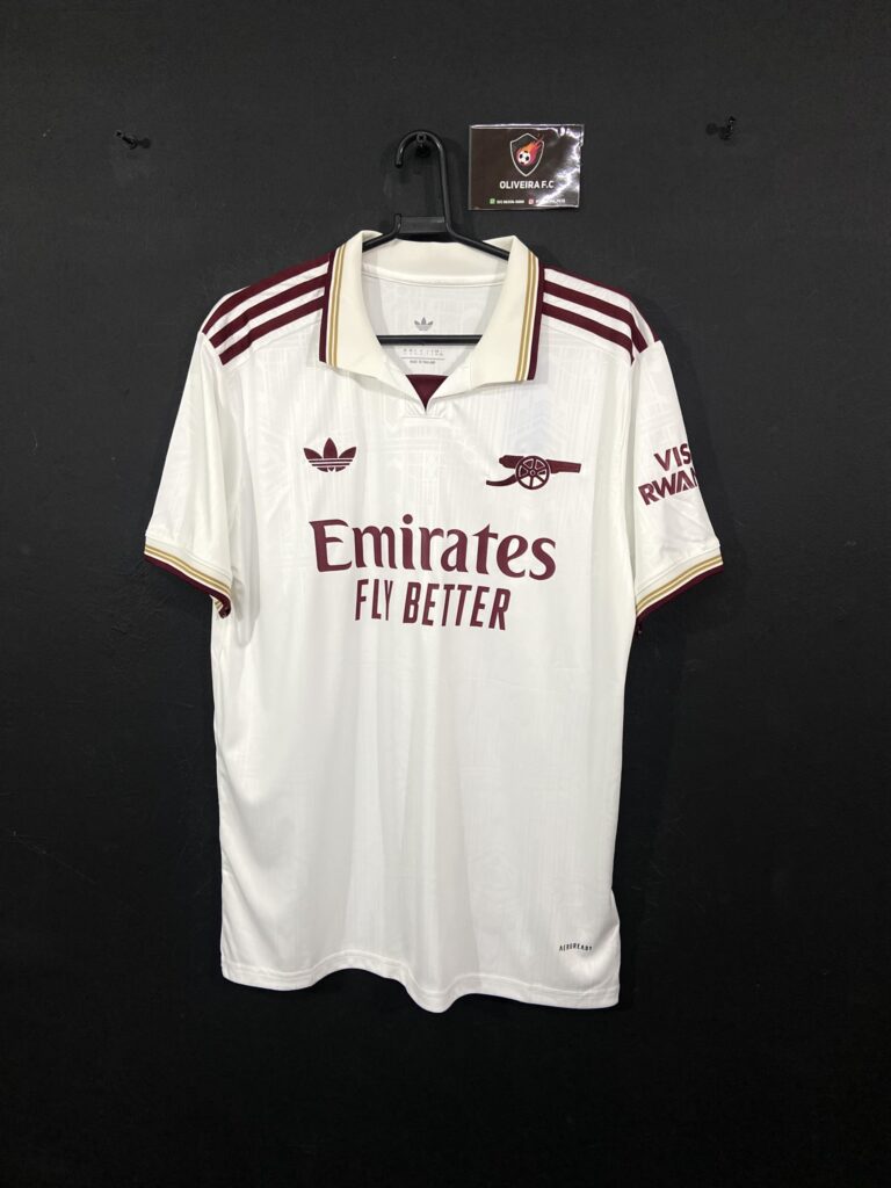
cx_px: 446
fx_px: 892
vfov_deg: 67.3
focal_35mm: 26
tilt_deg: -7.9
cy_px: 594
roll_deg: +0.4
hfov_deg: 53.1
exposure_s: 1/120
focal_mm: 4.25
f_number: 1.8
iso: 125
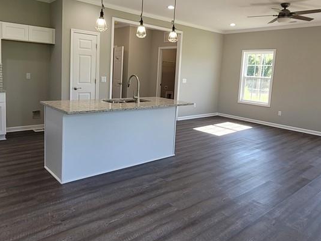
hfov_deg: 69.4
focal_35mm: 25
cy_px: 101
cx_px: 153
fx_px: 232
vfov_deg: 54.6
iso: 100
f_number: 2.2
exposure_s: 1/120
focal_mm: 2.2
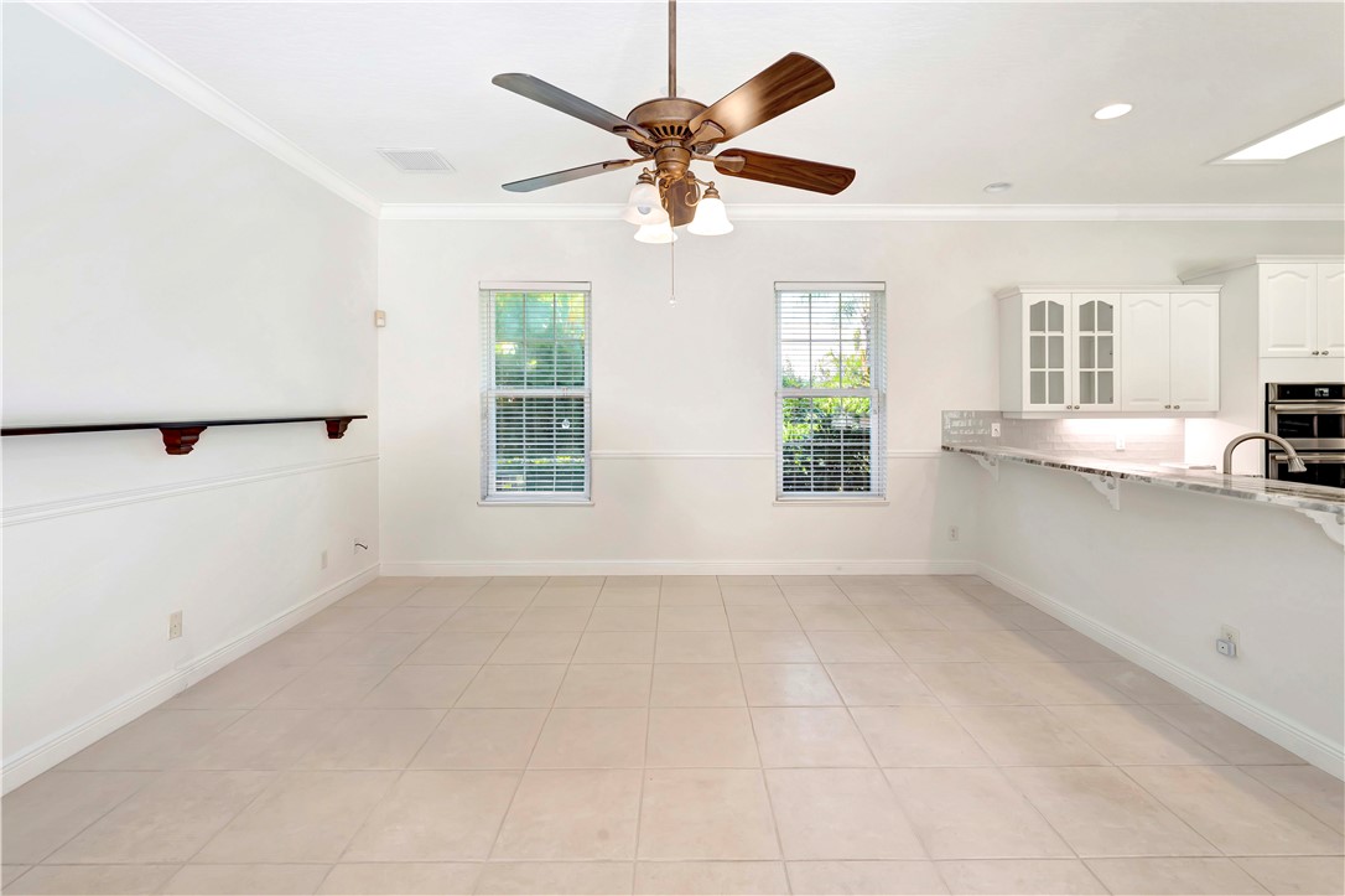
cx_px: 672
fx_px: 523
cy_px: 448
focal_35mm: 14
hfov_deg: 104.3
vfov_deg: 81.2
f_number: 11
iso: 250
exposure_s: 1/3.33
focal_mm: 14
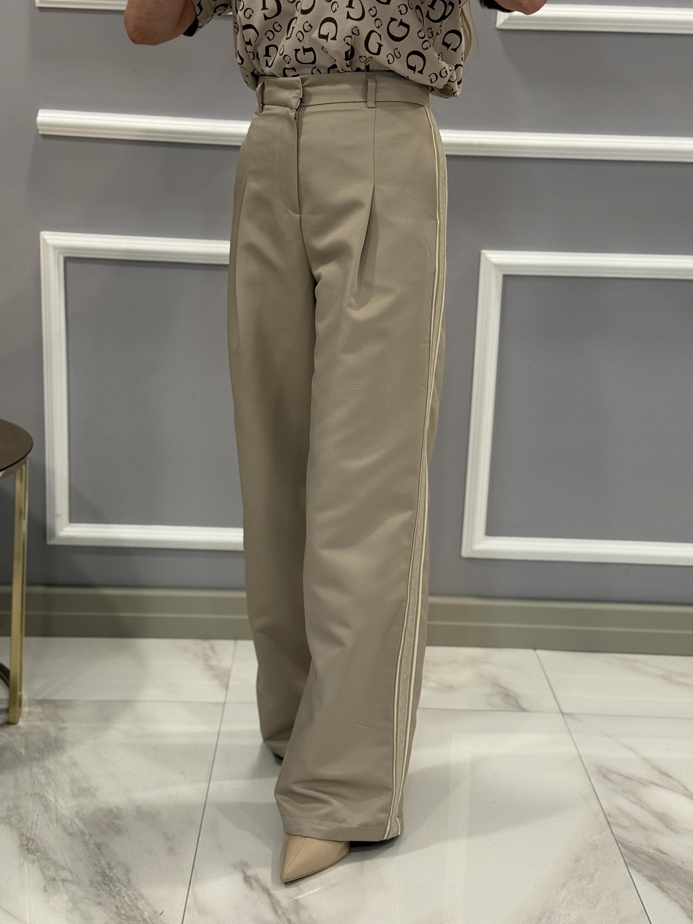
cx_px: 346
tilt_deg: -12.2
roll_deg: -2.3
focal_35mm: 48
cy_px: 462
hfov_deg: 30.3
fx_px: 1281
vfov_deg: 39.7
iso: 100
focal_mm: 6.76
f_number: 1.78
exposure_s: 1/60
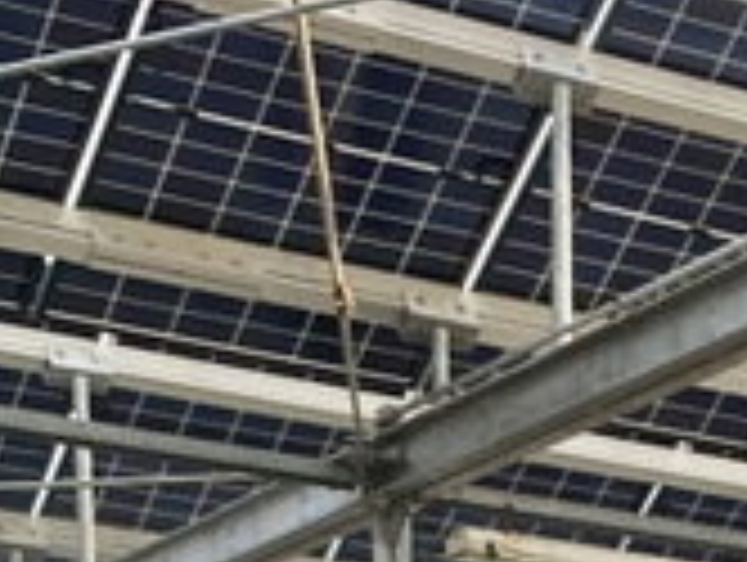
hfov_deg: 10.9
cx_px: 1652
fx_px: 3458
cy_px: 1623
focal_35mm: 160
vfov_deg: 8.1
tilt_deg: -5.1
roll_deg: -0.9
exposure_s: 1/121
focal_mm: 4.25
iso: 64
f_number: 1.8
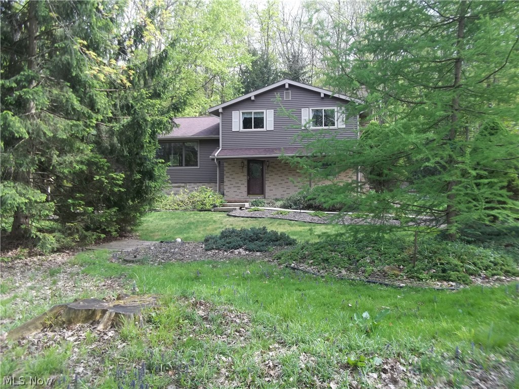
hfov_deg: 56.8
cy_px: 194
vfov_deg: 44.2
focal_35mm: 32
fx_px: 480
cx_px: 260
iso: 80
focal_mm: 5.7
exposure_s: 1/200
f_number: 2.9
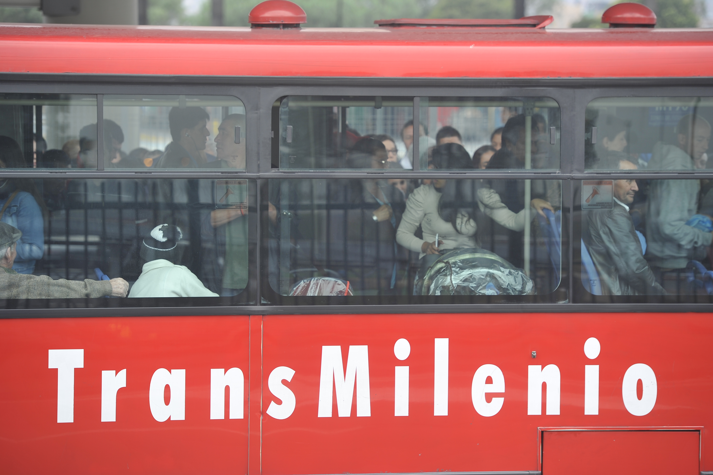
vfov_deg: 9.8
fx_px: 2771
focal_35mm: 140
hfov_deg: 14.7
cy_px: 238
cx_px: 356
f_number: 3.5
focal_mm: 140
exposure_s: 1/50
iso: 200
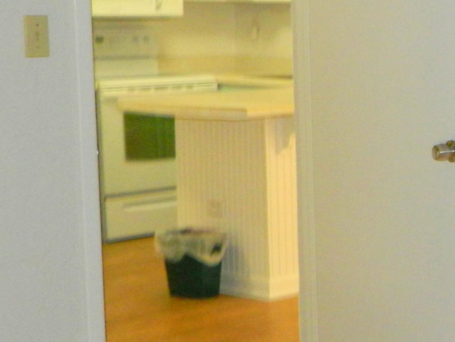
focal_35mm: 92
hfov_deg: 18.8
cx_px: 685
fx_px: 1209
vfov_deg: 16.1
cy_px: 155
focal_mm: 5.1
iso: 200
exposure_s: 1/30
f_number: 3.2
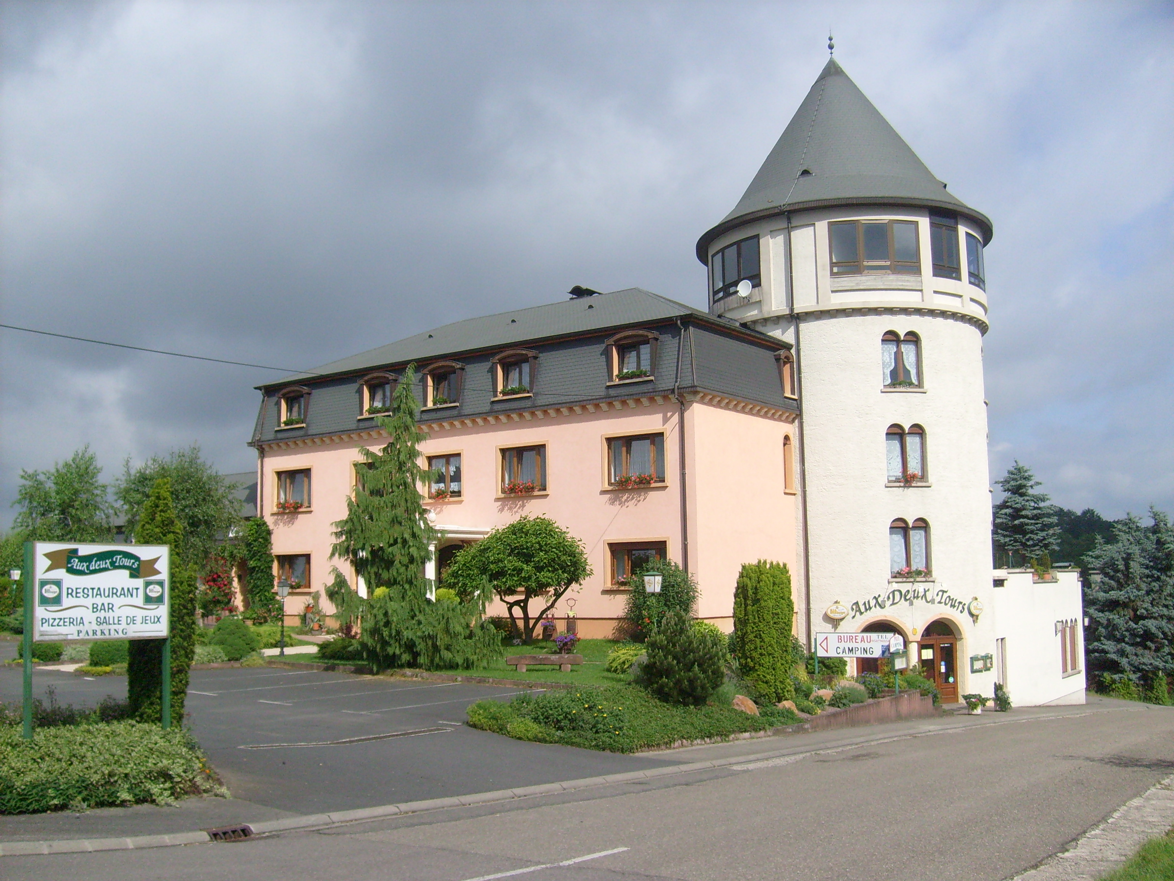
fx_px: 1187
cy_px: 440
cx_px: 587
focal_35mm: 35
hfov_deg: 52.6
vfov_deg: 40.7
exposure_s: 1/500
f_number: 7.1
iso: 80
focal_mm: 5.8
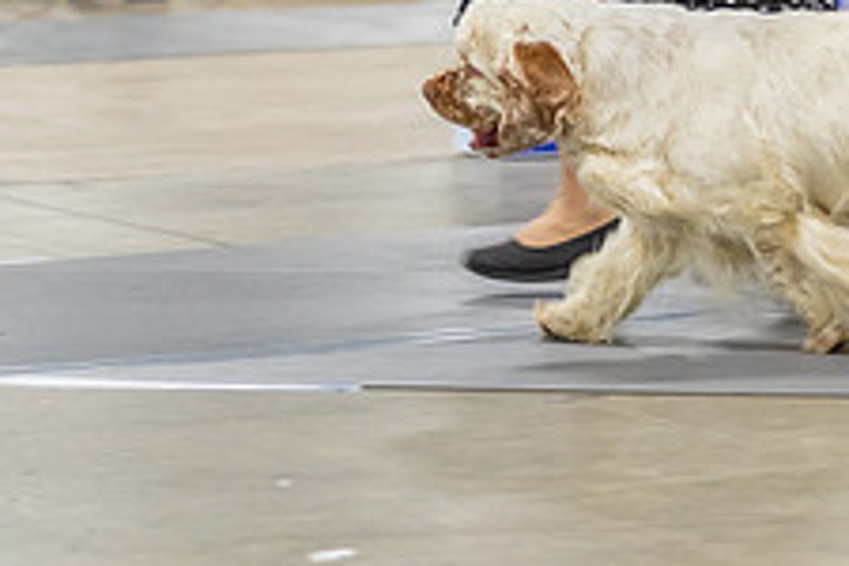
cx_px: 592
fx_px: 5707
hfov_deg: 8.5
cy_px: -100
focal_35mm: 242
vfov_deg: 5.7
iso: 2000
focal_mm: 94
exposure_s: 1/160
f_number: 2.8
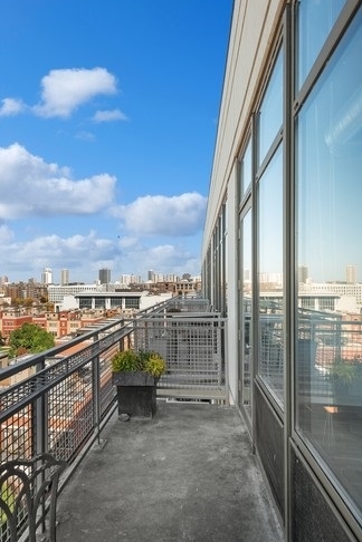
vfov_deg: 81.1
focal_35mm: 21
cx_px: 152
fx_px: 317
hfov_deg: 59.2
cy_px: 284
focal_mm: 17
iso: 100
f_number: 8
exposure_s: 1/320
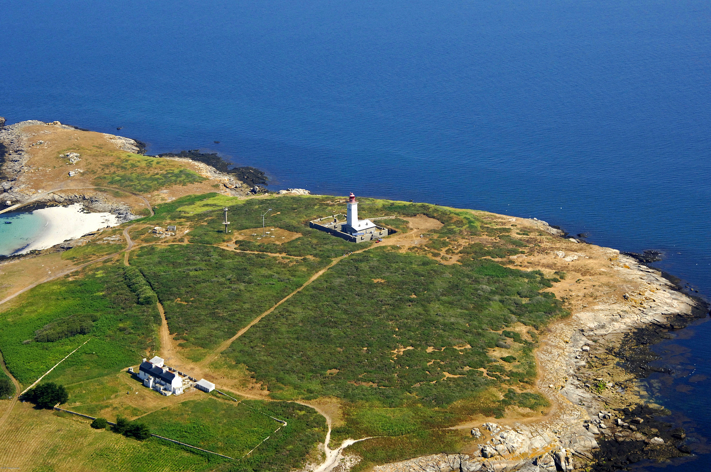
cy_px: 236
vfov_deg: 17.4
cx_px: 356
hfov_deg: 26.0
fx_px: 1539
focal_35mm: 78
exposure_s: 1/1000
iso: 400
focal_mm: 52
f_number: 7.1
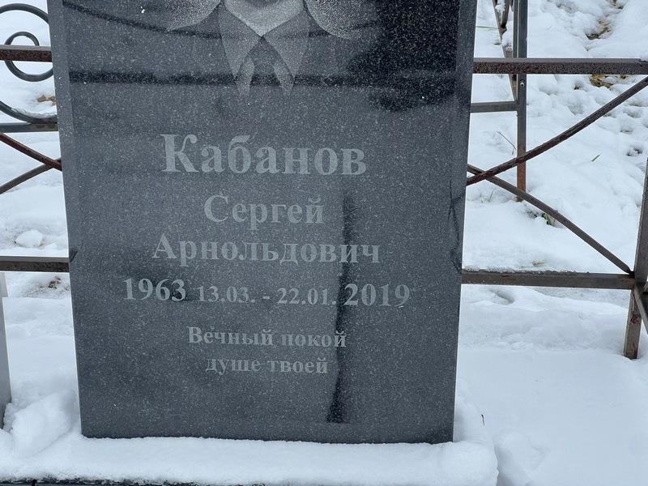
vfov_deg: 19.1
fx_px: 1441
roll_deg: -0.1
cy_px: 243
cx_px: 324
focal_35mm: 77
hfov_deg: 25.3
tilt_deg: -28.5
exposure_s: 1/99
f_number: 2.8
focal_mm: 9
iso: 50
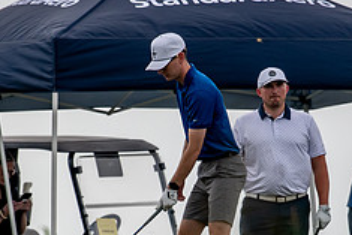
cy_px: 189
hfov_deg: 1.4
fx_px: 14117
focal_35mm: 1443
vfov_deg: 1.0
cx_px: 207
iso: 400
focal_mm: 390
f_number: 5.6
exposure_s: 1/2000
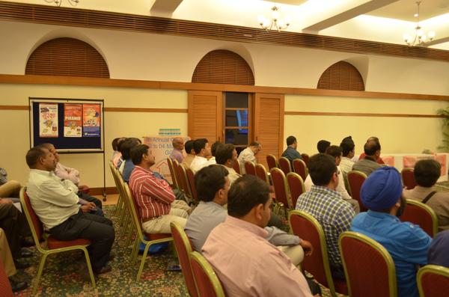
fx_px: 373
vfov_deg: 43.4
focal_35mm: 30
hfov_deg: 62.0
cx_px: 224
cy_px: 148
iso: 1000
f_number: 4
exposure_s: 1/40
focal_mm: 20
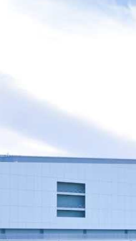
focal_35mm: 85
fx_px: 546
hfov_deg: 13.7
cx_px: 177
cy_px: 197
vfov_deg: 24.6
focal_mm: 20.5
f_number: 4
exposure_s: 1/500
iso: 100
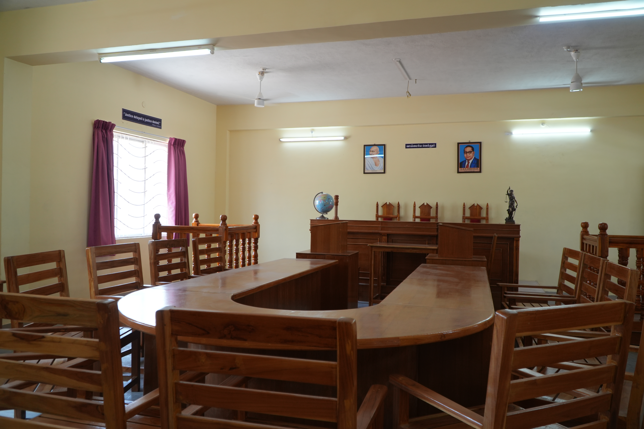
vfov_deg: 47.9
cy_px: 214
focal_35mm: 27
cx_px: 322
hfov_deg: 67.4
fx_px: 483
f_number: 4
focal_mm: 18
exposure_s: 1/60
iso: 320
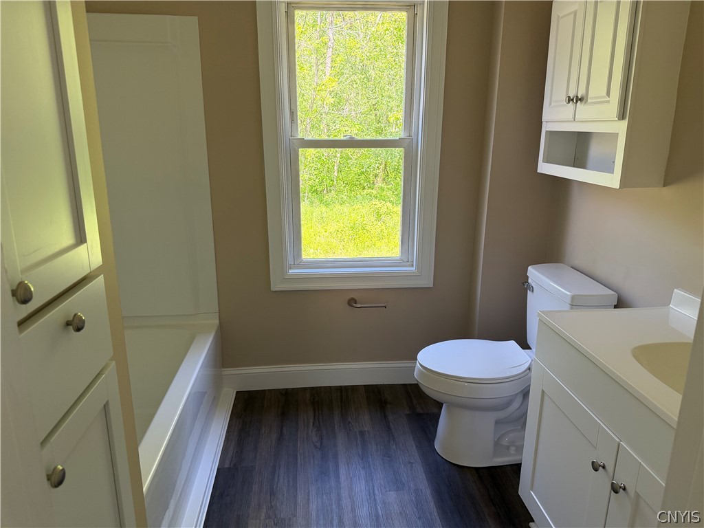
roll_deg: -0.2
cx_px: 352
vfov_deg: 56.8
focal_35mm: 24
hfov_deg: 71.6
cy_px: 264
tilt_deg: -16.3
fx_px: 488
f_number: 1.78
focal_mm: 6.76
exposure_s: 1/237
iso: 200
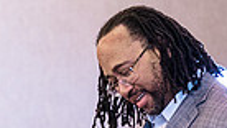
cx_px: -38
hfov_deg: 7.0
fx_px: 1856
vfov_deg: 3.9
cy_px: 265
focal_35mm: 308
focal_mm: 70
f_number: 2.8
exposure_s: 1/60
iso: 5000
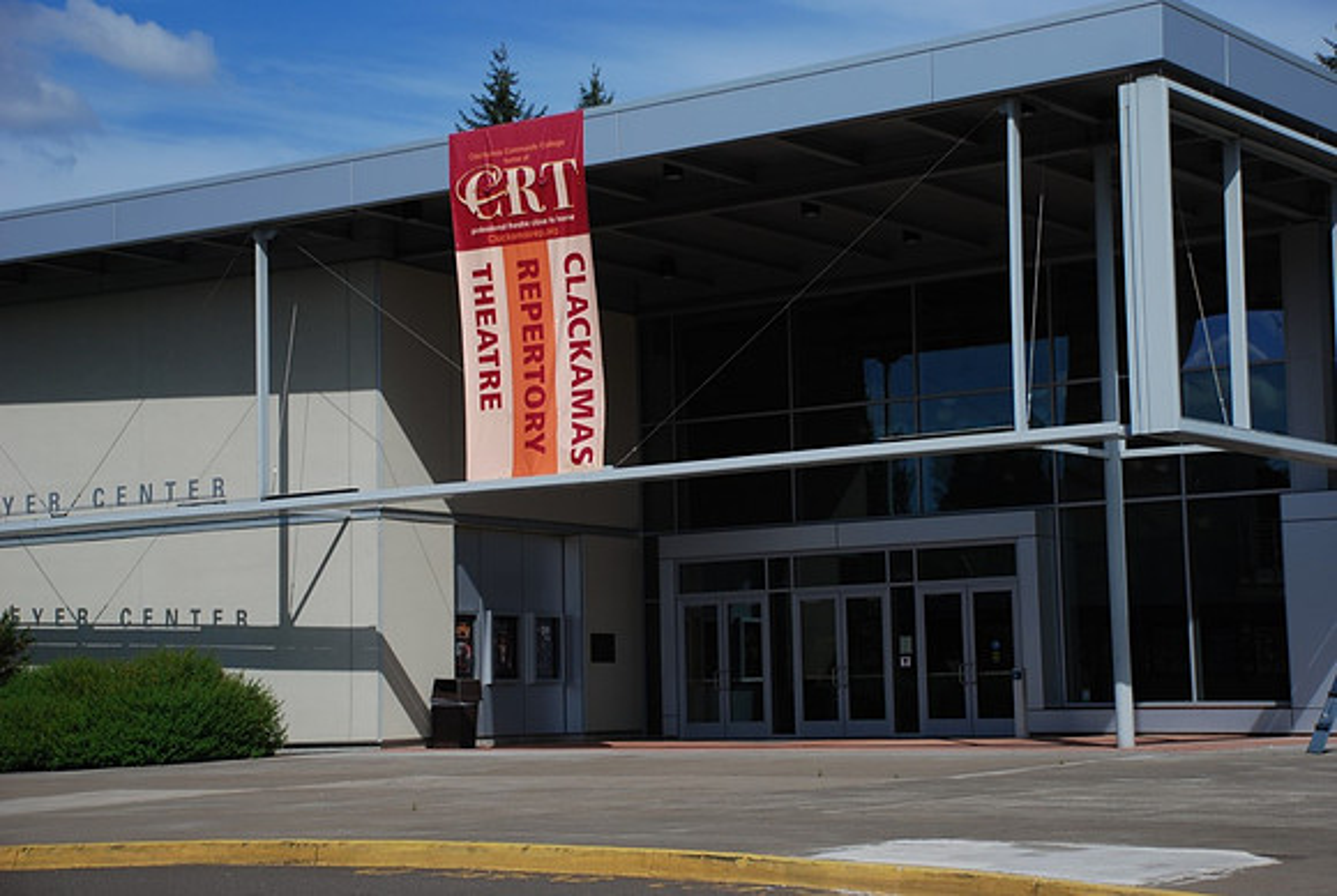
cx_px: 668
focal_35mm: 66
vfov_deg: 20.7
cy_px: 448
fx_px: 2456
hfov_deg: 30.5
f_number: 4.8
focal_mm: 44
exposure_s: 1/2000
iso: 200
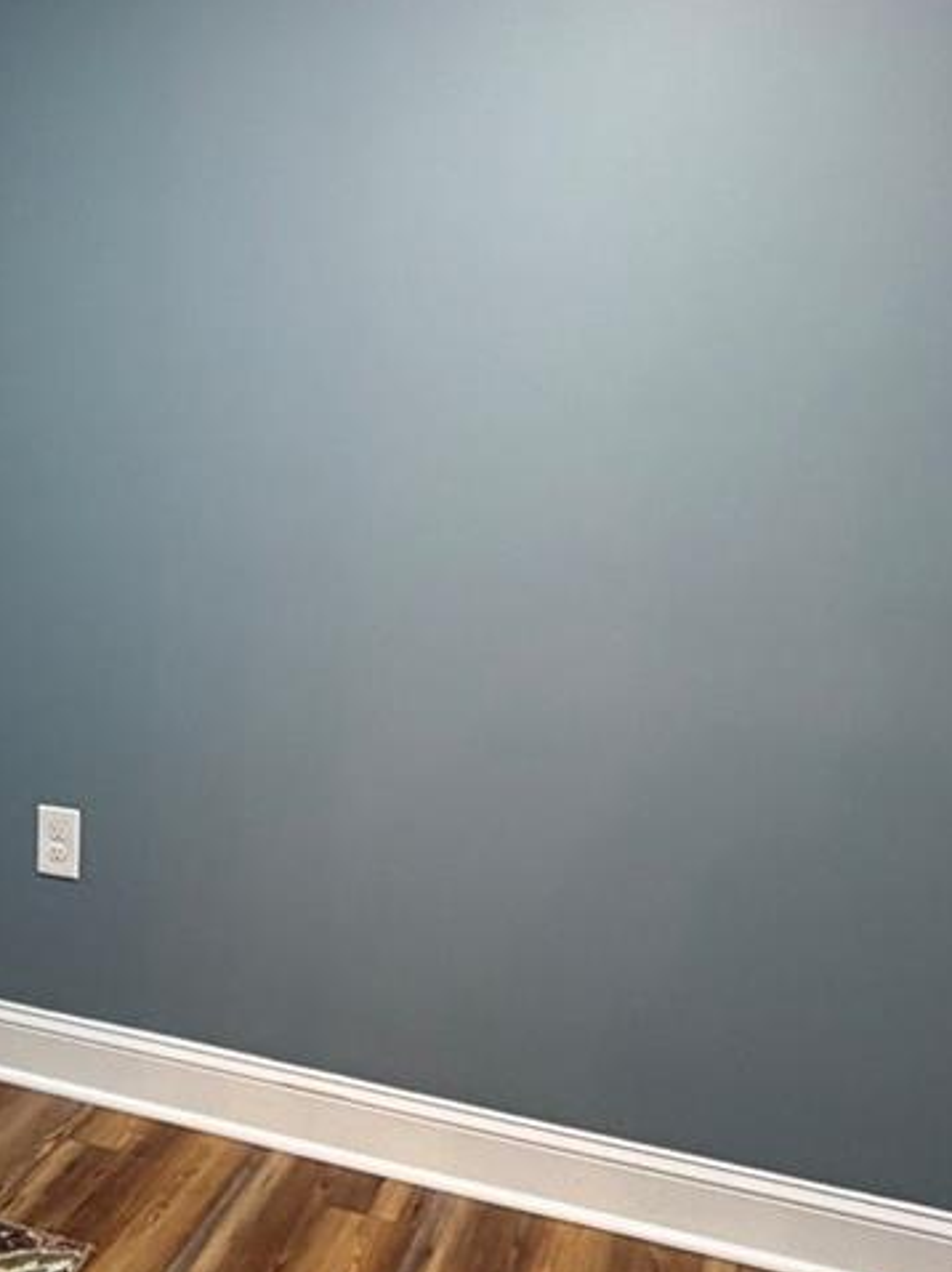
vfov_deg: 42.1
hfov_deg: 30.6
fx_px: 1652
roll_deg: -1.4
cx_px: 74
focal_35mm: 45
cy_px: 625
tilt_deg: -9.1
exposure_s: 1/60
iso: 320
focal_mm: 2.22
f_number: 2.2
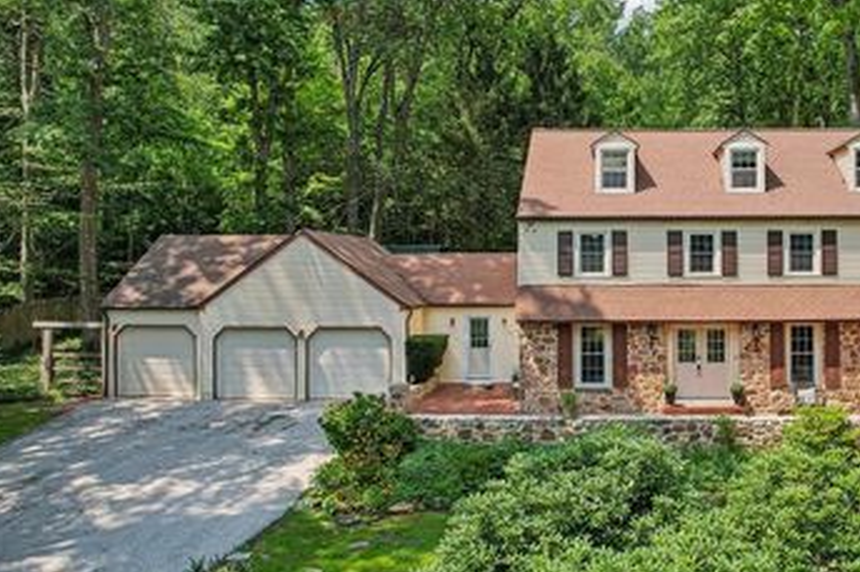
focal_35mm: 32
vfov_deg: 41.0
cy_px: 251
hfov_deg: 56.8
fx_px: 764
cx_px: 608
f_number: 2.8
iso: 110
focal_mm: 8.4
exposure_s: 1/1000
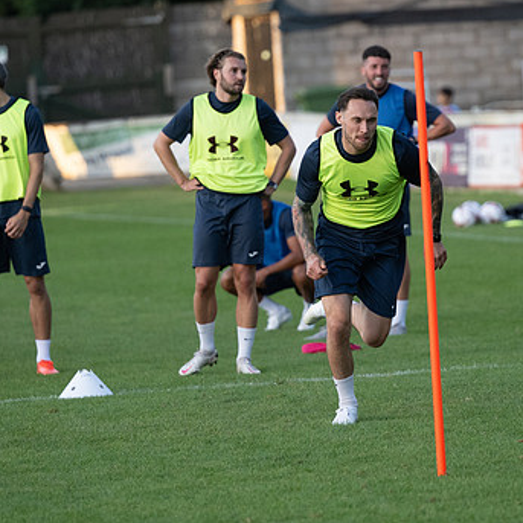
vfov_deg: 5.1
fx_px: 5897
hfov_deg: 5.1
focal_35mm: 345
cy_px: 250
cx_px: 319
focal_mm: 160
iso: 1000
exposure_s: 1/1600
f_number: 2.8
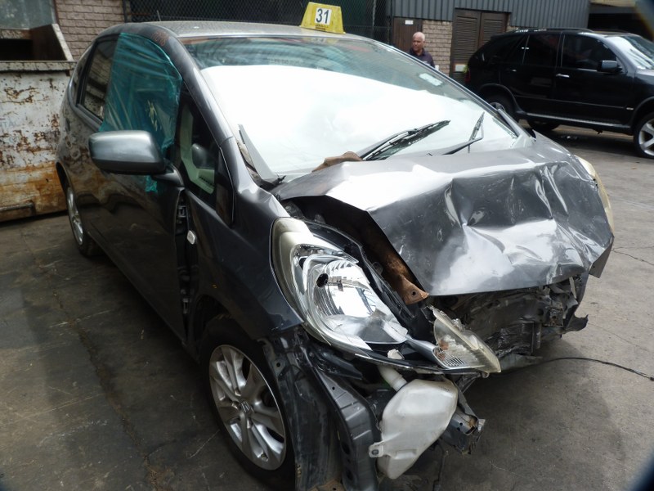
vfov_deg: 54.9
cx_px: 327
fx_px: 472
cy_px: 246
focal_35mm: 25
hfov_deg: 69.4
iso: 80
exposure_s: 1/160
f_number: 4
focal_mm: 4.5
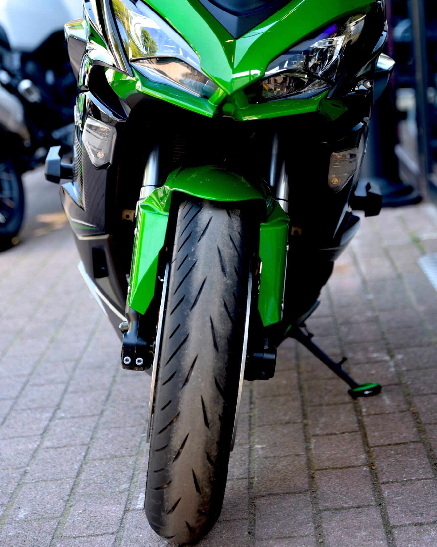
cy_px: 136
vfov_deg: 18.9
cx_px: 244
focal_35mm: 101
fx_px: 1633
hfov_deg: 15.2
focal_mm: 70
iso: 100
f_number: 2.8
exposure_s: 1/60
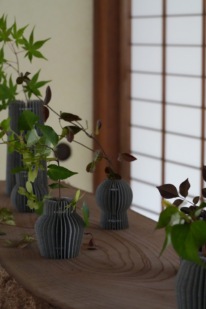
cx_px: 103
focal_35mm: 90
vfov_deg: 22.6
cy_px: 154
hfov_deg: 15.2
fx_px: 772
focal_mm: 90
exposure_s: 1/50
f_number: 13
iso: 12800
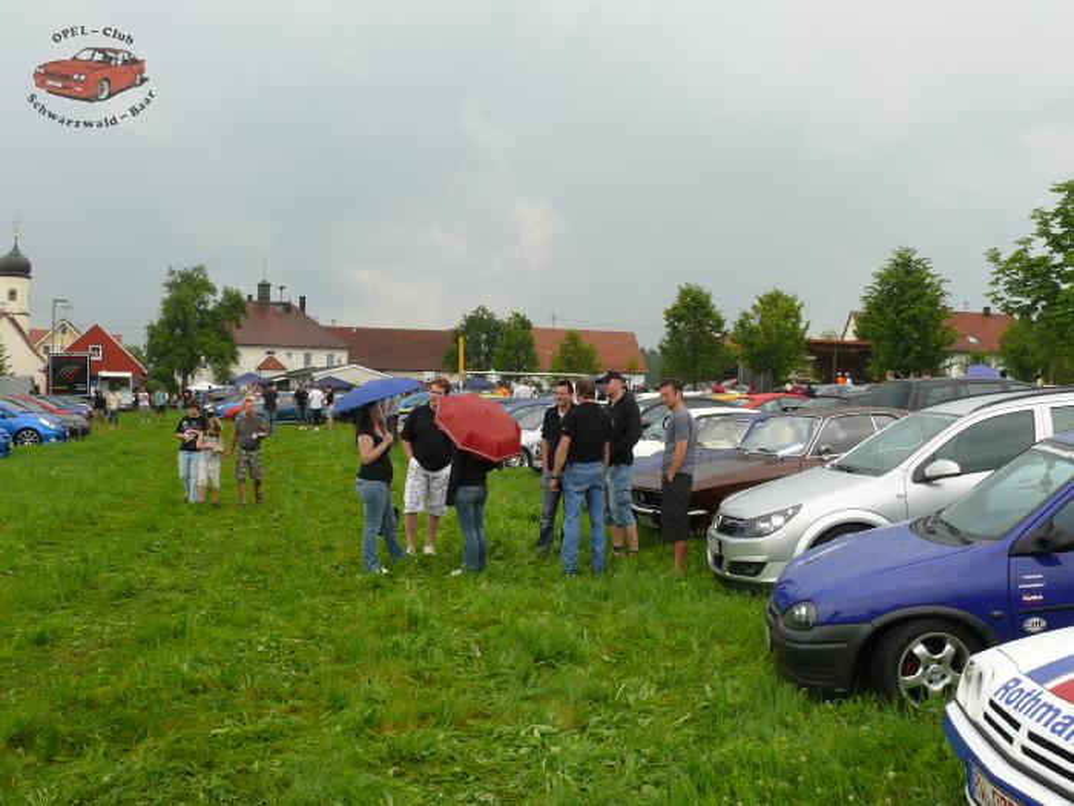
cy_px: 403
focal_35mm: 35
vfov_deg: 40.7
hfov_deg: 52.6
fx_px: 1086
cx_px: 537
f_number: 5
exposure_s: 1/200
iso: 100
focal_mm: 7.4
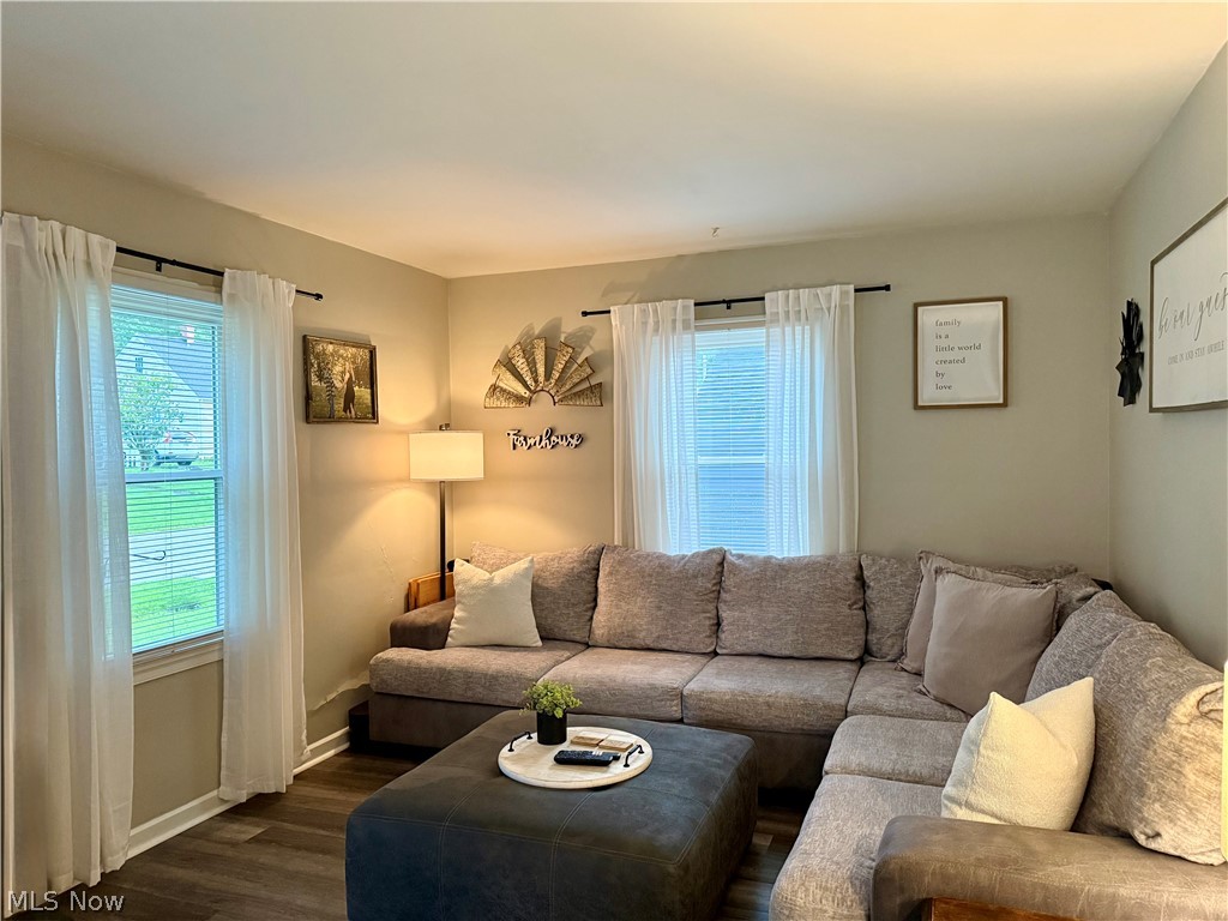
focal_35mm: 24
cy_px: 460
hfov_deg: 71.6
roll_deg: +0.8
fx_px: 851
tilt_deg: -0.9
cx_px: 614
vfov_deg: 56.8
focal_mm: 6.76
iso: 500
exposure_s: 1/60
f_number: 1.78
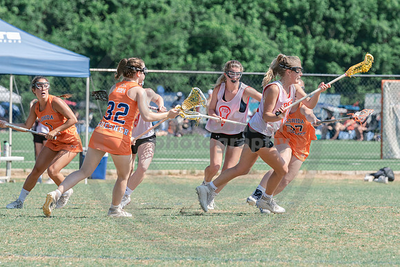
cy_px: 113
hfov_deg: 5.2
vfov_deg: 3.5
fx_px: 4387
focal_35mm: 395
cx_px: 251
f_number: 5
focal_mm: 200
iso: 400
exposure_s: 1/1600
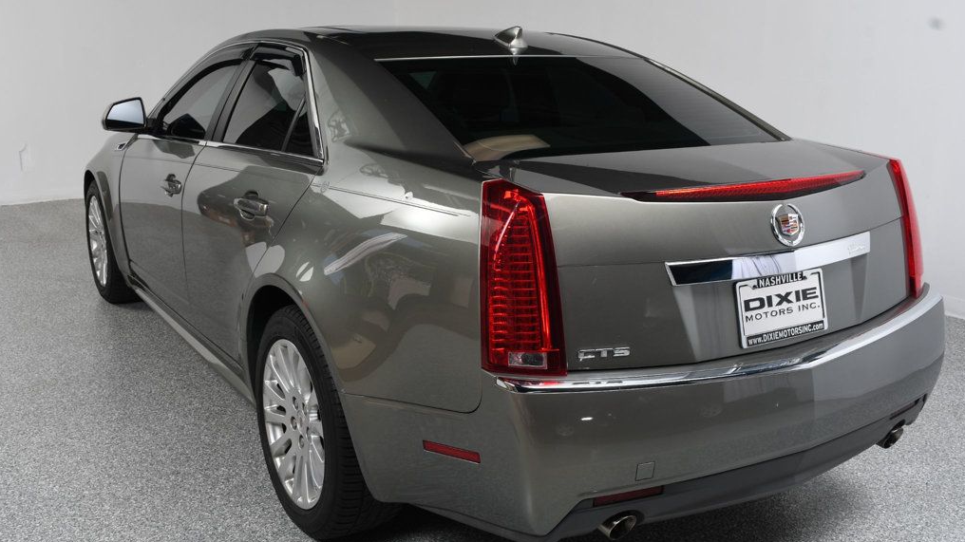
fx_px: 972
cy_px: 262
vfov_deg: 31.2
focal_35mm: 38
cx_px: 483
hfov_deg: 52.8
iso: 100
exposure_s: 1/160
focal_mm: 24
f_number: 10
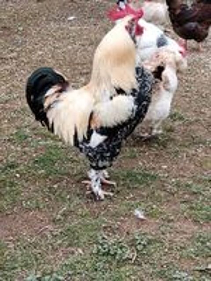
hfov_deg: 16.1
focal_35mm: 92
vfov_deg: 21.3
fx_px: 748
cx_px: 106
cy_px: 140
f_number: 1.8
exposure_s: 1/100
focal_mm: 4.15
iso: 187
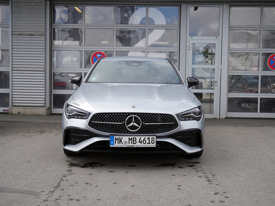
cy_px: 103
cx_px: 138
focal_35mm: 46
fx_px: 365
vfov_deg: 31.5
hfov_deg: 41.2
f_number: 4.3
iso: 200
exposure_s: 1/500
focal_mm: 23
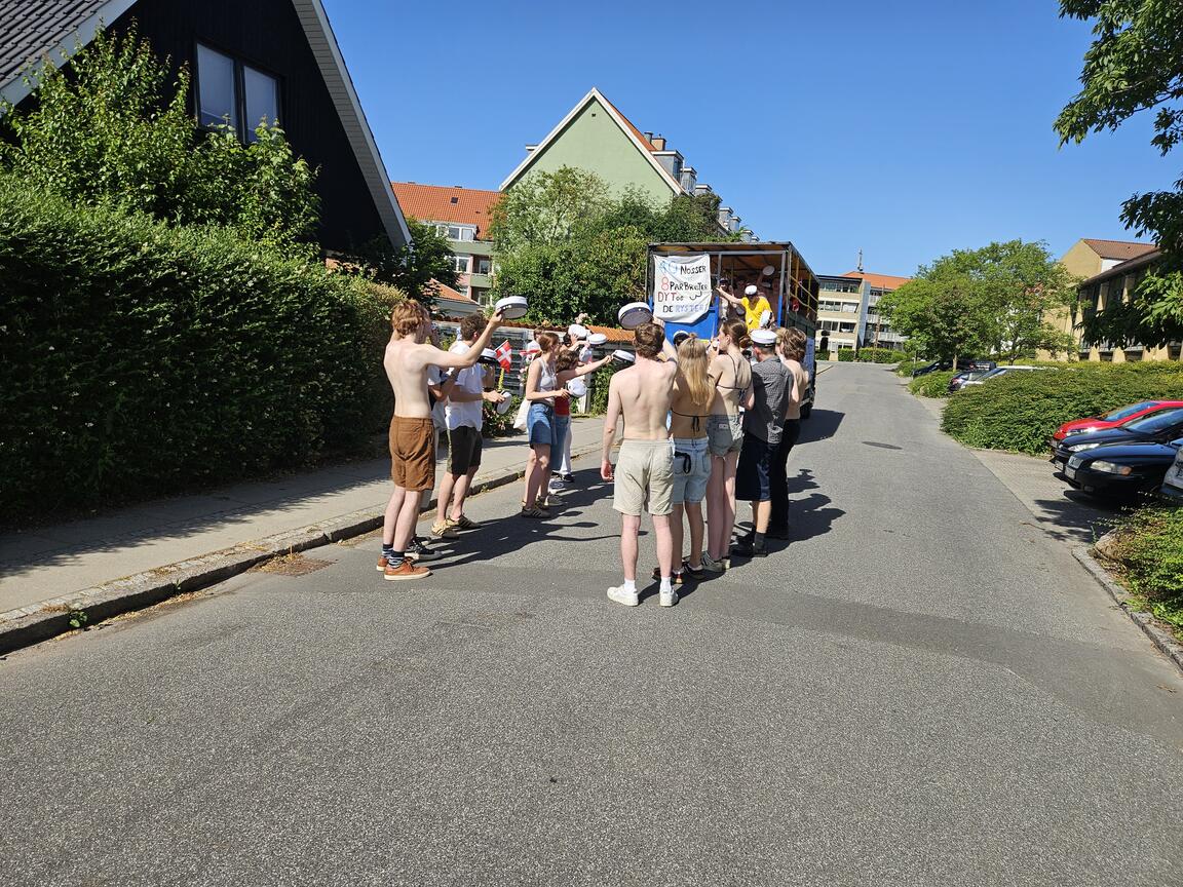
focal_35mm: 23
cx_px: 592
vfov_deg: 58.9
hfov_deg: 73.9
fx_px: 786
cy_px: 444
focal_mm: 5.4
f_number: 1.8
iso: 25
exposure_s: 1/2054
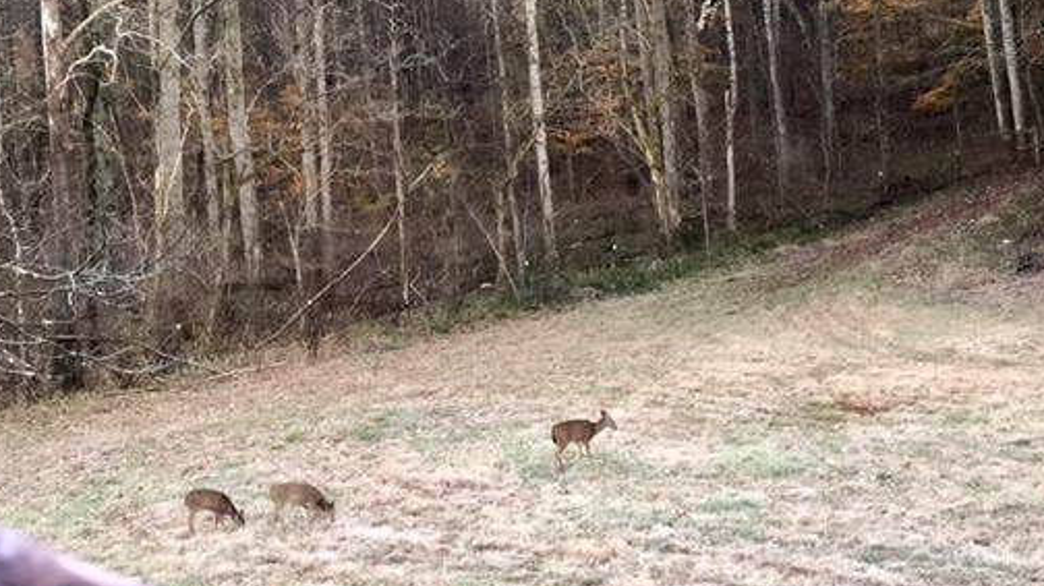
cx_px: 634
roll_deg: +4.2
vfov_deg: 16.7
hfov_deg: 29.3
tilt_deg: -0.9
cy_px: 253
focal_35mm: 72
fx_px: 1992
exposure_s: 1/30
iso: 100
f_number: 2.4
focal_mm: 6
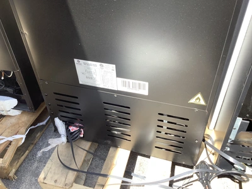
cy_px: 94
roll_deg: +0.1
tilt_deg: -44.0
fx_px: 226
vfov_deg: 45.4
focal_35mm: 31
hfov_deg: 58.4
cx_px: 126
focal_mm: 3.3
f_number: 2.4
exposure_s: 1/220
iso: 25
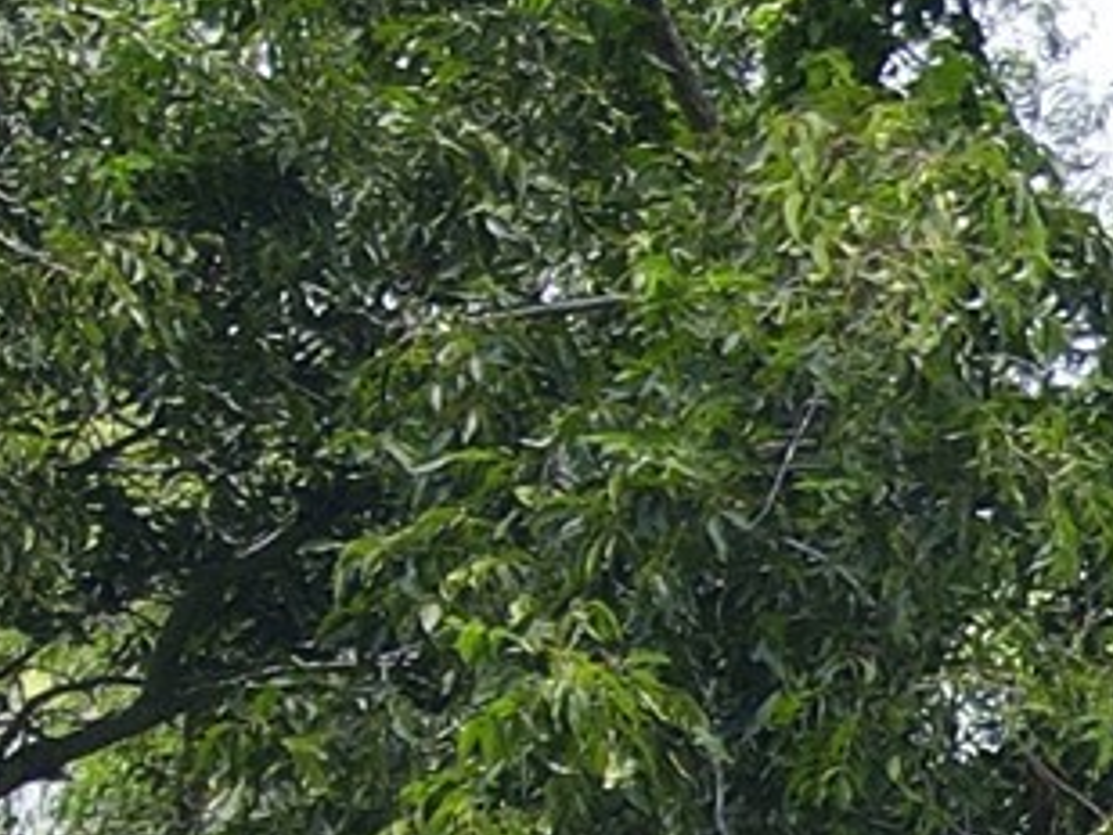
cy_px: 1706
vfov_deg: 8.8
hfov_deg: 10.4
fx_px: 5114
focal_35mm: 159
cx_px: 2860
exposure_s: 1/240
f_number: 2.8
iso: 100
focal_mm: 4.5
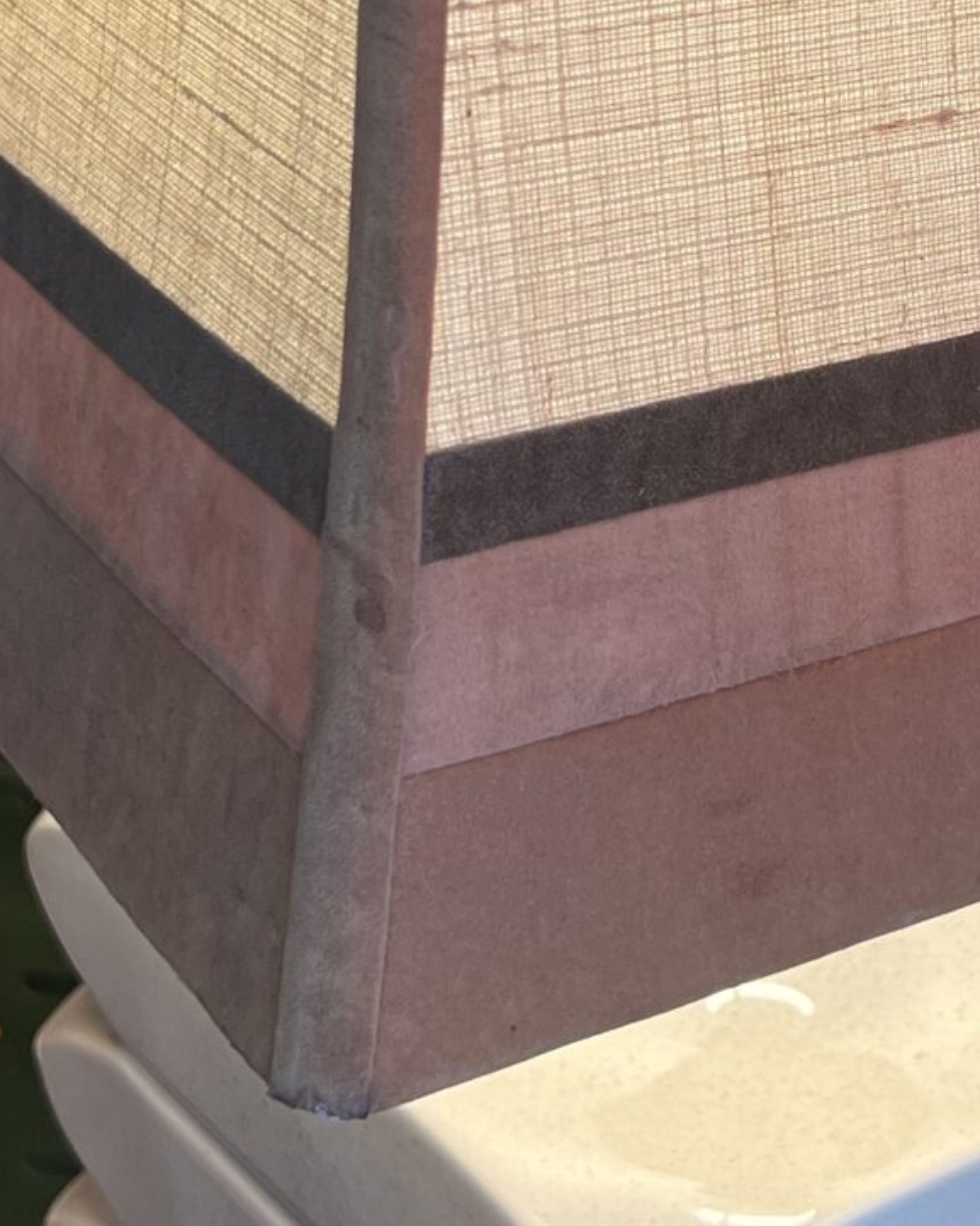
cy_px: 190
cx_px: 790
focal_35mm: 90
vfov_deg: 20.9
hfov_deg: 16.9
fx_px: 3265
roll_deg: -1.5
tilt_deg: -18.1
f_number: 1.5
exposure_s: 1/111
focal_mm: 5.7
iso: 32
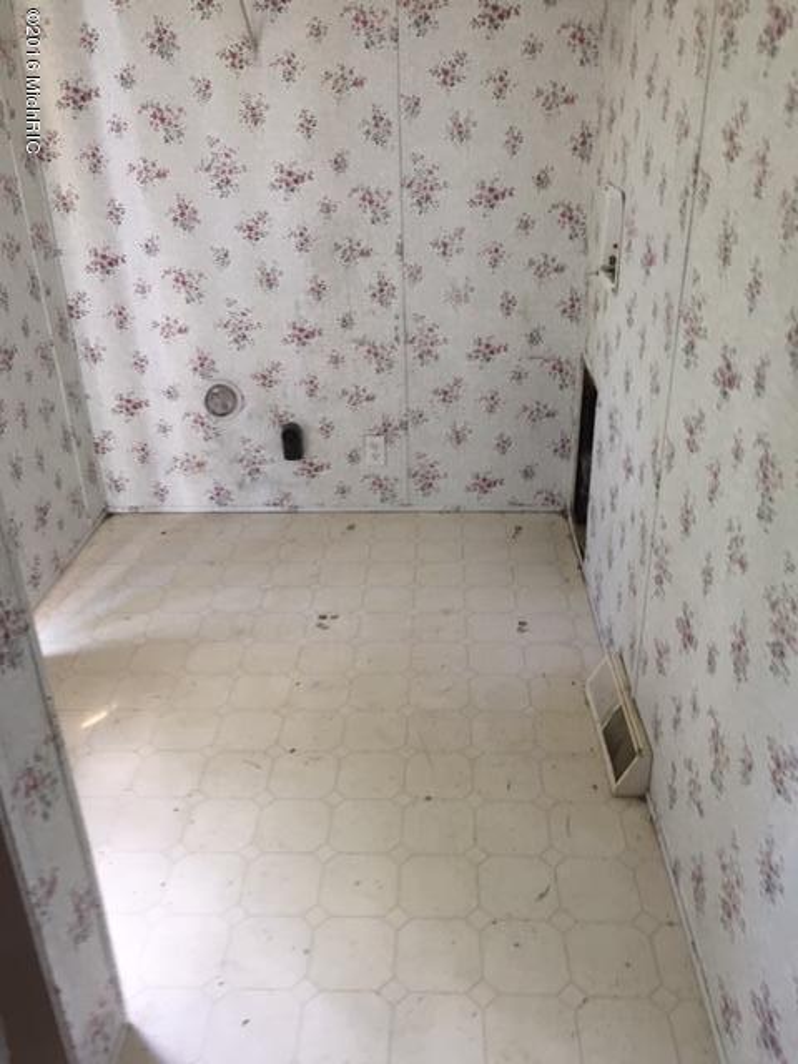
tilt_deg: -25.2
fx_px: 891
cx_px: 399
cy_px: 532
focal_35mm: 29
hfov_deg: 48.2
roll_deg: +0.9
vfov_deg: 61.7
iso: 80
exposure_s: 1/30
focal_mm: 4.15
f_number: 2.2
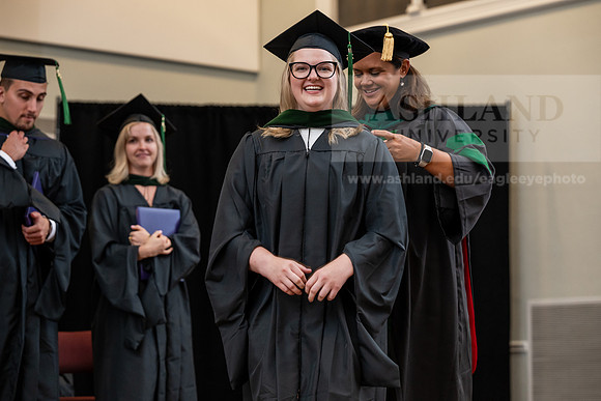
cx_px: 300
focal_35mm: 95
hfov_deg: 21.5
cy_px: 200
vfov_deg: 14.4
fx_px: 1586
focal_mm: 95
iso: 1600
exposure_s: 1/200
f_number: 3.5
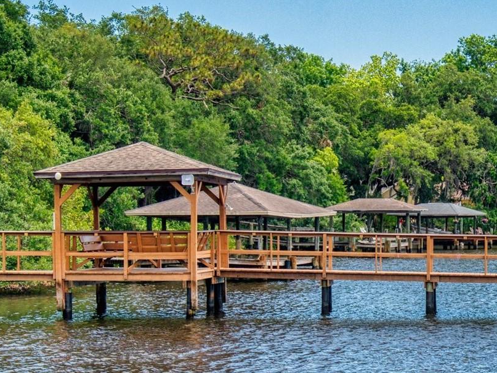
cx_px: 441
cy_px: 231
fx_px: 1479
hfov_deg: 18.8
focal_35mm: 103
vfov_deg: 14.4
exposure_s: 1/400
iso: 200
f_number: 8
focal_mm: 26
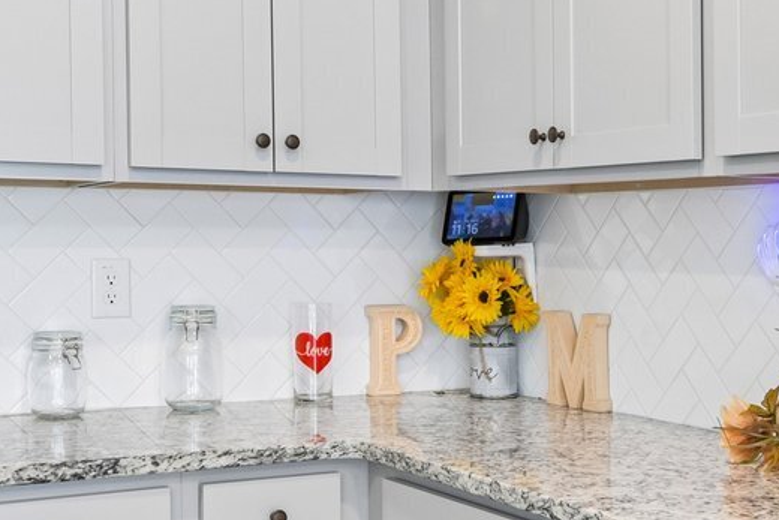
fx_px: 1364
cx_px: 500
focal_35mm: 63
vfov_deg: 21.6
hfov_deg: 31.7
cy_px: 272
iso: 400
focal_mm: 16
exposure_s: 1/15
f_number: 8
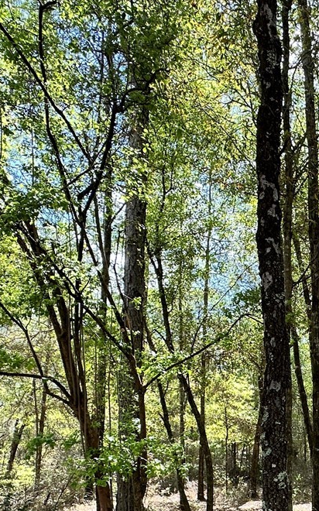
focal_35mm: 36
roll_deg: +0.3
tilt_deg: +7.7
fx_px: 501
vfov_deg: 51.5
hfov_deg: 29.9
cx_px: 387
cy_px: 390
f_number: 2.2
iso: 40
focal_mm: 2.22
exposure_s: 1/333
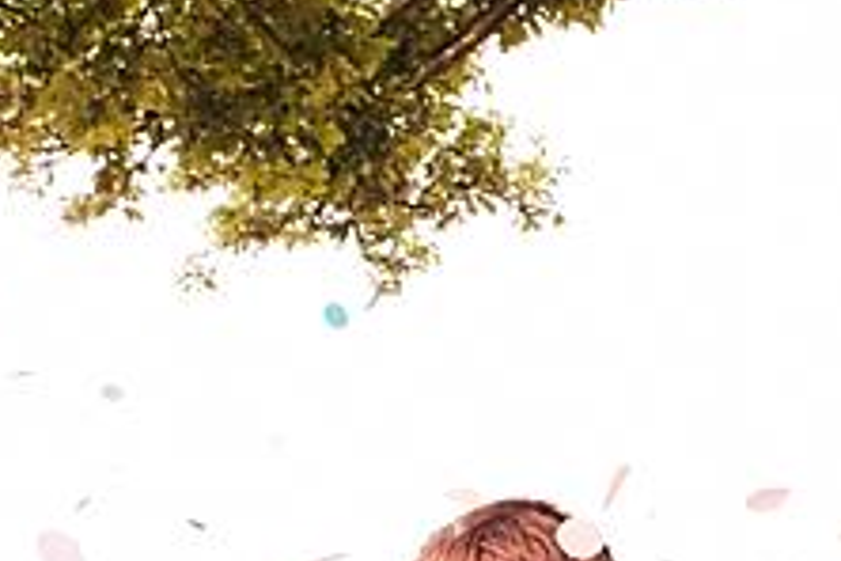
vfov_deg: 8.3
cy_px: 1058
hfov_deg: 13.0
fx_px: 3691
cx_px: 277
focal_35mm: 158
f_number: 5.6
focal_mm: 23
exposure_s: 1/800
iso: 800
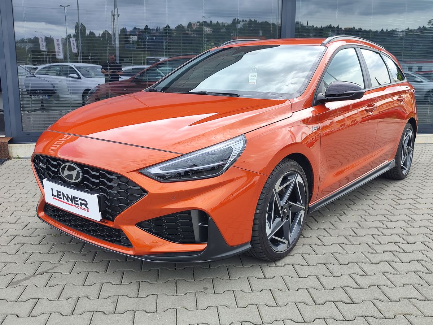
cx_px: 216
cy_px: 162
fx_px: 288
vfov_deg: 58.9
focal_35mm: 23
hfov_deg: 73.9
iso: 50
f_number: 1.69
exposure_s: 1/306
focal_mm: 7.01
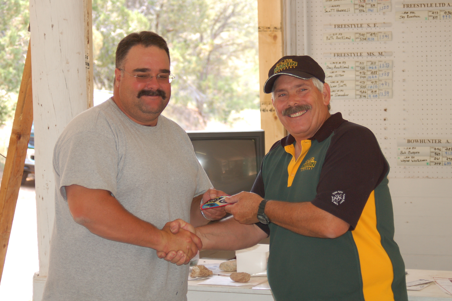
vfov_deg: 13.0
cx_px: 254
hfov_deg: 19.5
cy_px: 152
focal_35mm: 105
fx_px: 1317
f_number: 5
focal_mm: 62
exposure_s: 1/80
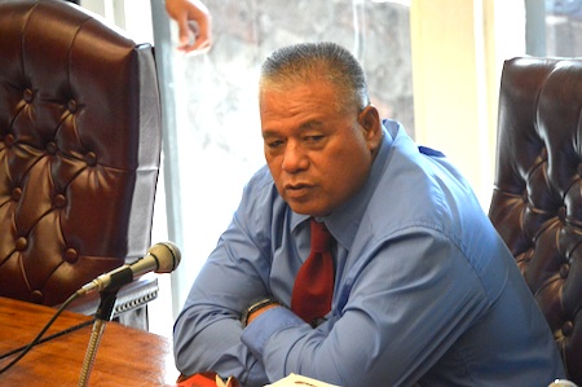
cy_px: 194
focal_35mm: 300
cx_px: 291
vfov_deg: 4.6
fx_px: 4845
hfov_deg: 6.9
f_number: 5.6
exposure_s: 1/250
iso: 3200
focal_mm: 200
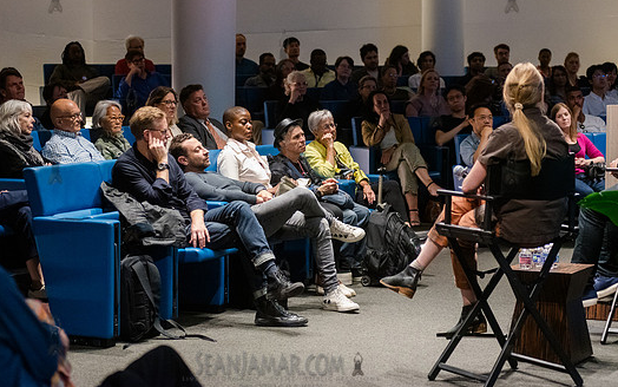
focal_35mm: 91
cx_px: 283
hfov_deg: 22.8
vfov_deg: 14.4
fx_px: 1533
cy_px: 163
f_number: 3.5
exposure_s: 1/200
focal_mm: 80
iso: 6400
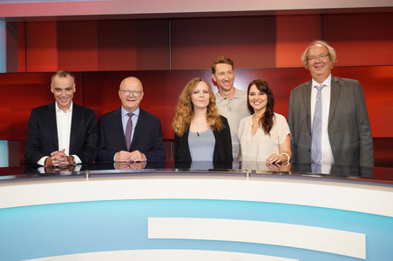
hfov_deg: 54.5
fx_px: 382
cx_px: 196
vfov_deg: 37.8
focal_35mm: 35
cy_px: 130
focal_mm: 35
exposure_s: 1/125
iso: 2000
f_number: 5
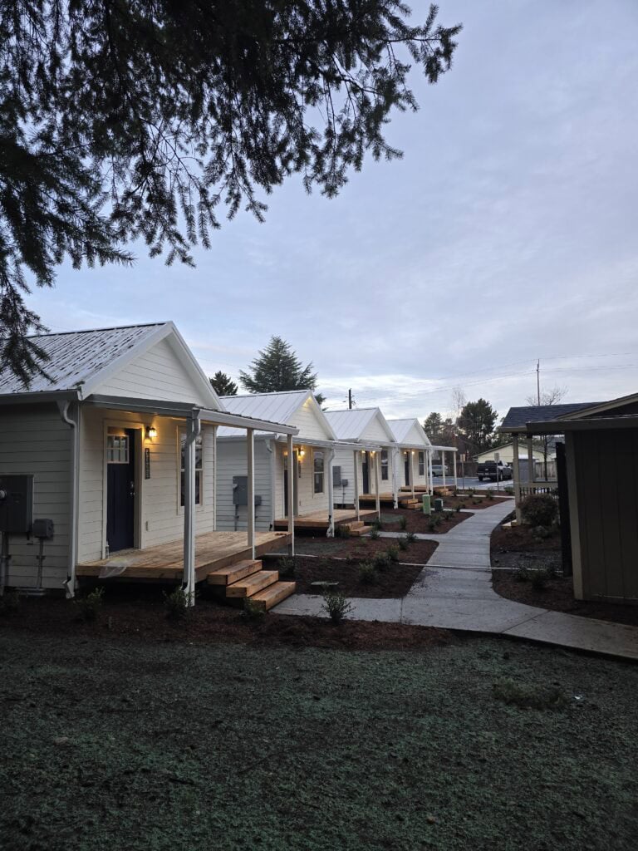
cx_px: 319
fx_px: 565
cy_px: 426
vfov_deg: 73.9
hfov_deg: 58.9
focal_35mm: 23
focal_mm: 6.3
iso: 64
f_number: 1.7
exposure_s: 1/120
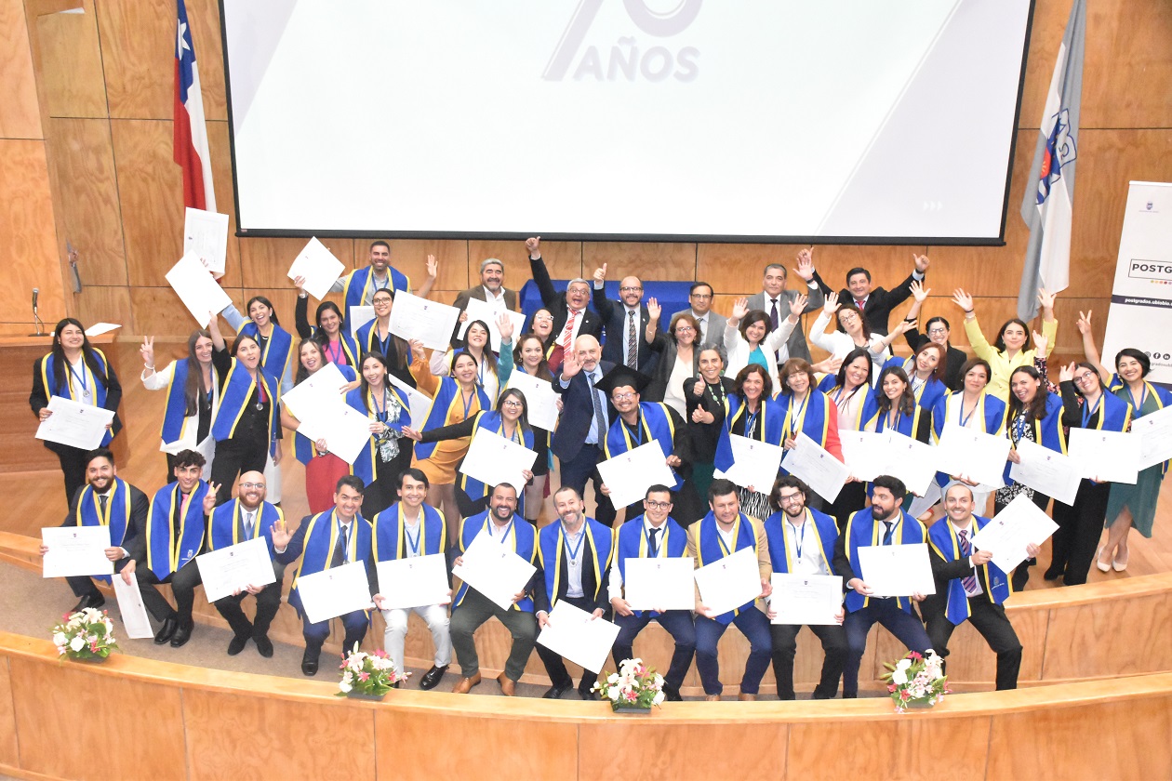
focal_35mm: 40
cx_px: 586
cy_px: 390
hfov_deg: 47.9
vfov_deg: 33.0
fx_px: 1318
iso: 12800
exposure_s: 1/200
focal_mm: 27
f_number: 5.6
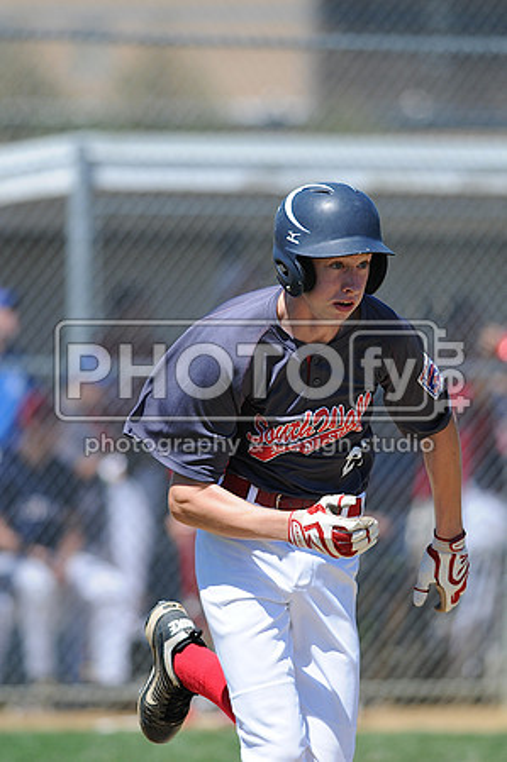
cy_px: 381
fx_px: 9528
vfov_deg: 4.6
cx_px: 254
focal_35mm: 450
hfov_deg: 3.0
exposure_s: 1/1600
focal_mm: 300
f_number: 4
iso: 200
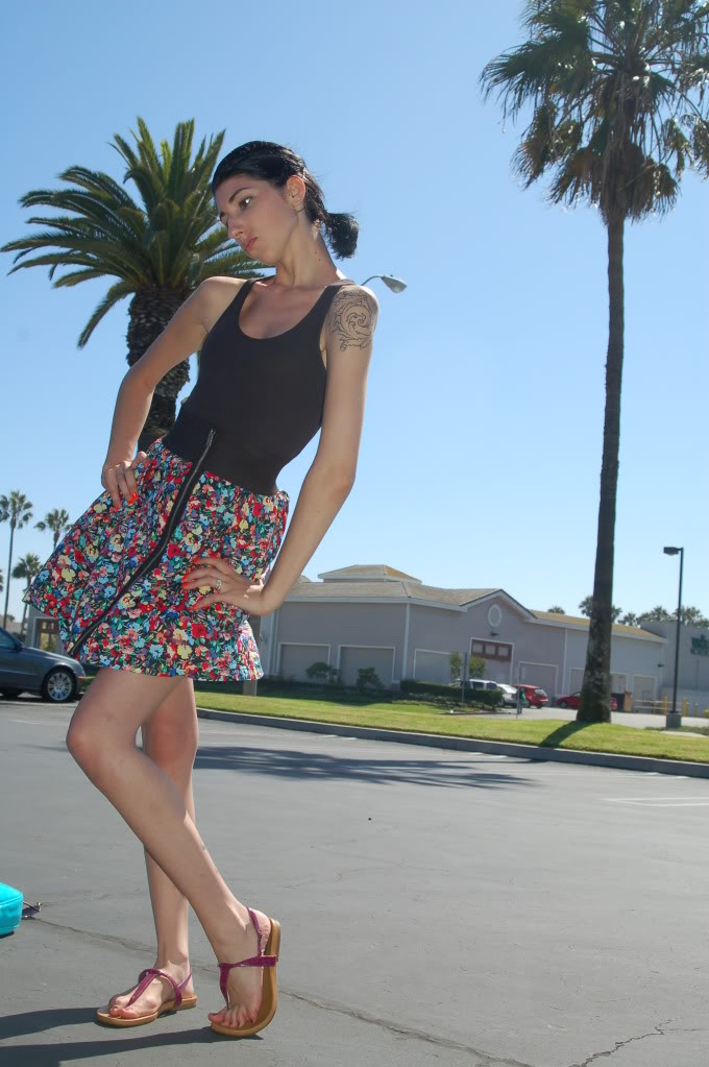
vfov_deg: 46.4
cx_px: 354
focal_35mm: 42
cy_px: 534
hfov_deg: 31.8
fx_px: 1243
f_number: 7.1
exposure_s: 1/500
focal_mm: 28
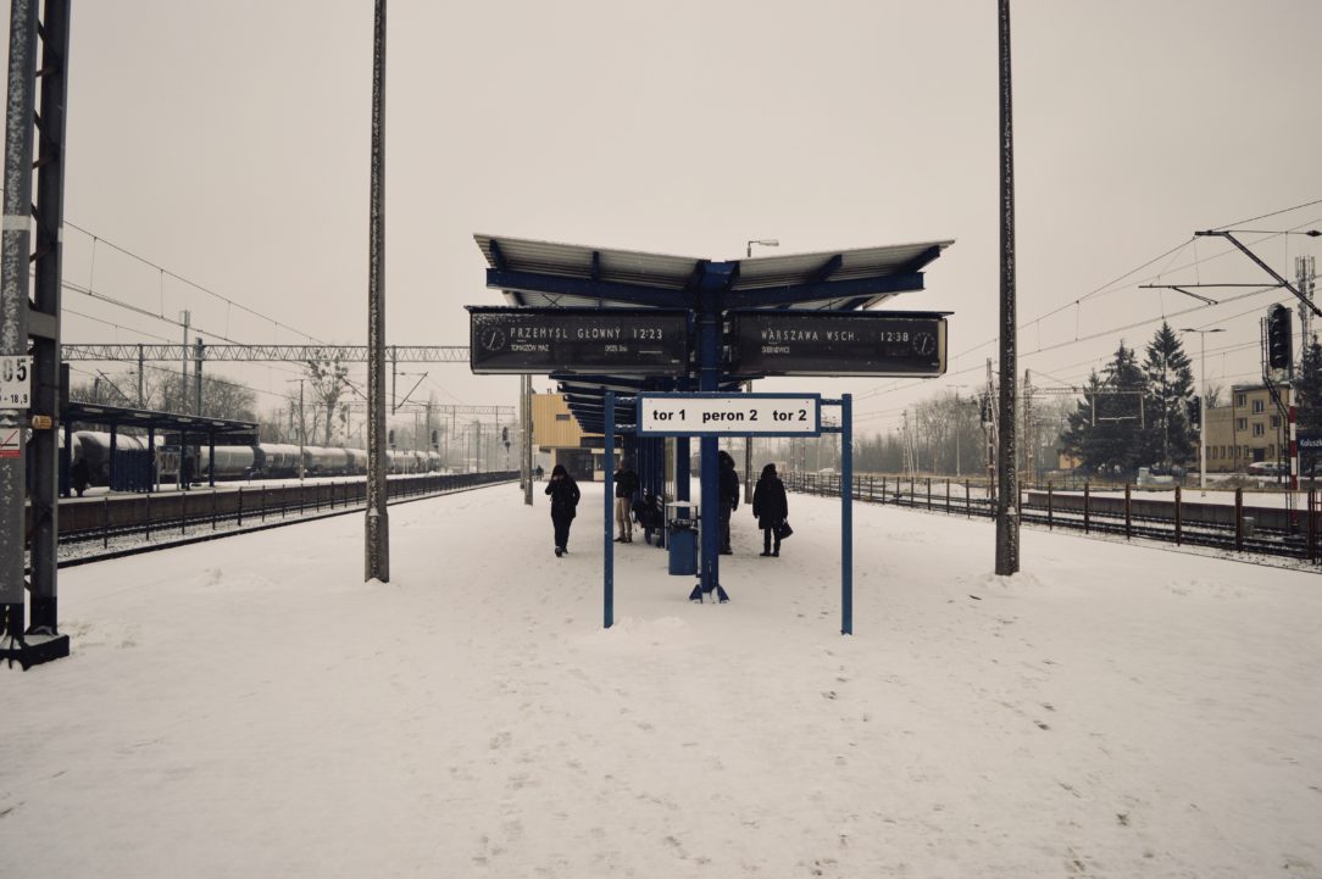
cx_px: 661
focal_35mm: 36
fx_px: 1321
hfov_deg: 53.2
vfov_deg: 36.8
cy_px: 440
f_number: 4
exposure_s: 1/320
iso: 100
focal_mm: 24
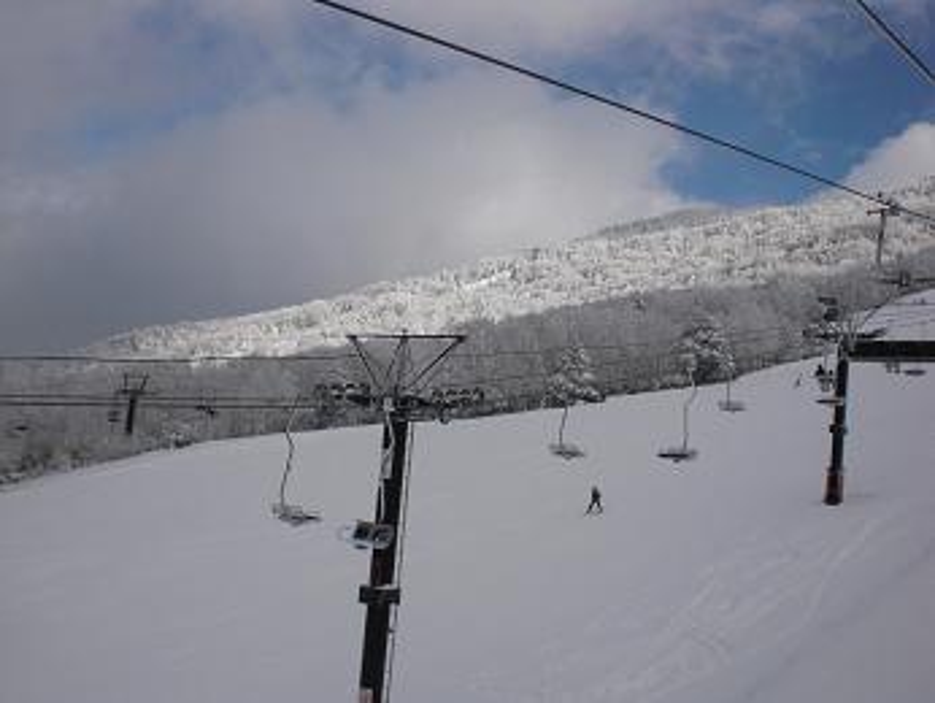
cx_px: 468
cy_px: 352
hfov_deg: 48.9
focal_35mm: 38
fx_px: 1027
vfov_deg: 37.8
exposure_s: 1/1000
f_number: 5.6
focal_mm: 6.3
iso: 64
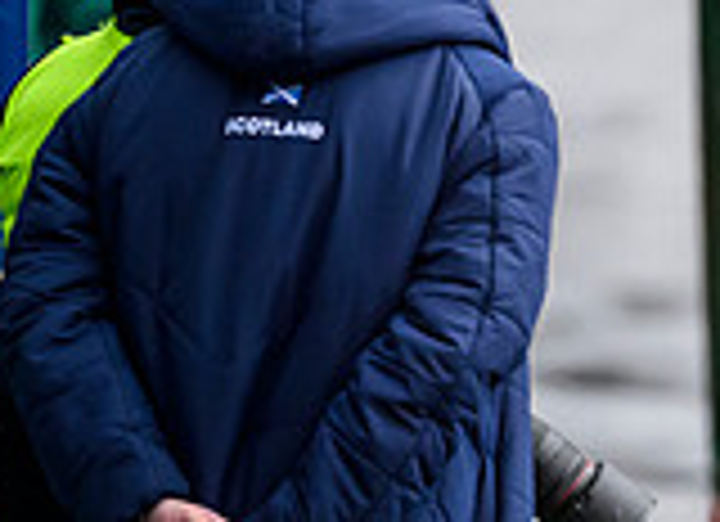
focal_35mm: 1831
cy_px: 334
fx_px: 37632
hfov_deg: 1.1
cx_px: 1238
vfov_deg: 0.8
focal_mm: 400
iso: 3200
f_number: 2.8
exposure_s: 1/1600
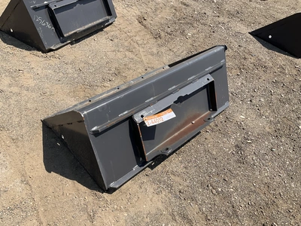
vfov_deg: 48.2
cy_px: 113
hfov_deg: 61.7
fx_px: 252
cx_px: 150
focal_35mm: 29
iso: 25
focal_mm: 3
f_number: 1.8
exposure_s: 1/1490
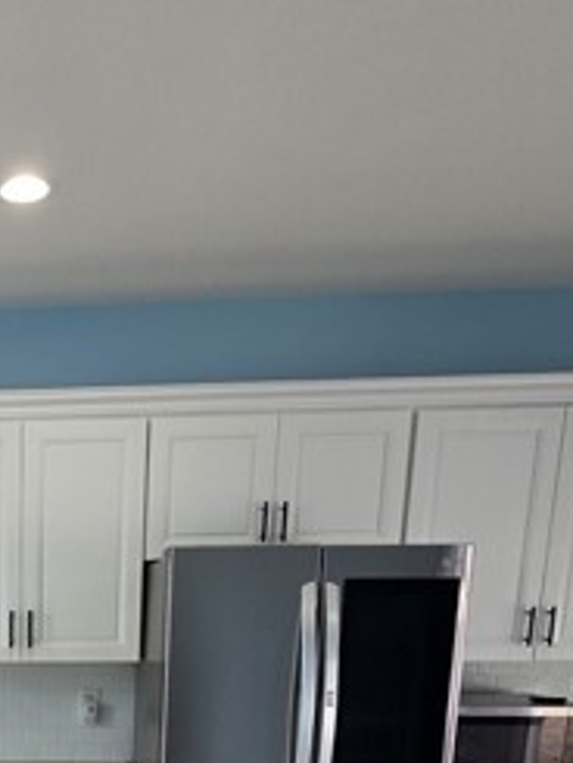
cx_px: -50
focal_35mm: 34
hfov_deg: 35.9
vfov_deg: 46.0
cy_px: 751
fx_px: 750
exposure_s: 1/120
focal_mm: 2.2
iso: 80
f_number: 2.2
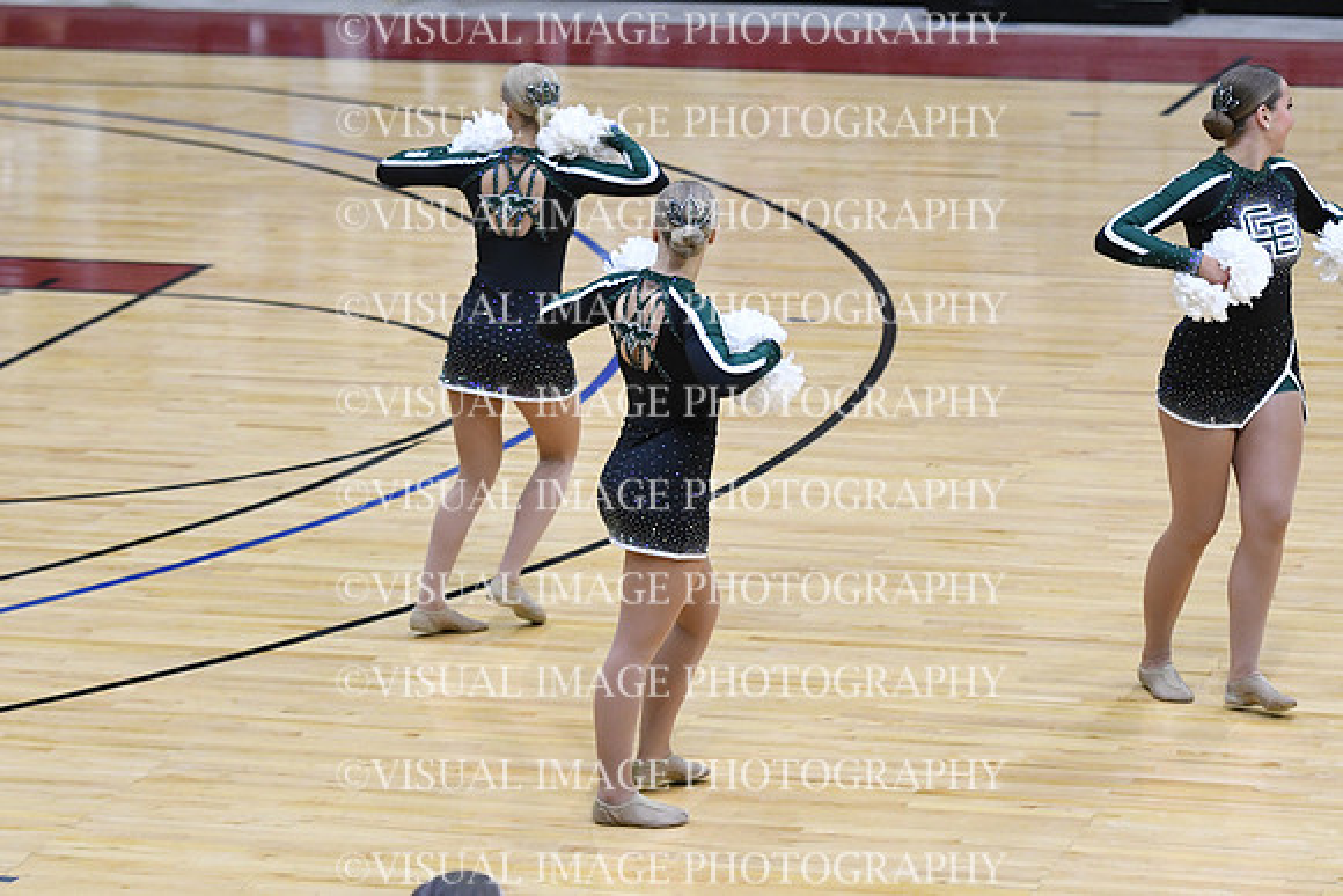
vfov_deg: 9.0
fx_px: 5709
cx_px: 672
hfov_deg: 13.4
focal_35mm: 153
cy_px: 448
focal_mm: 102
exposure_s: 1/400
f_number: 2.8
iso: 3200
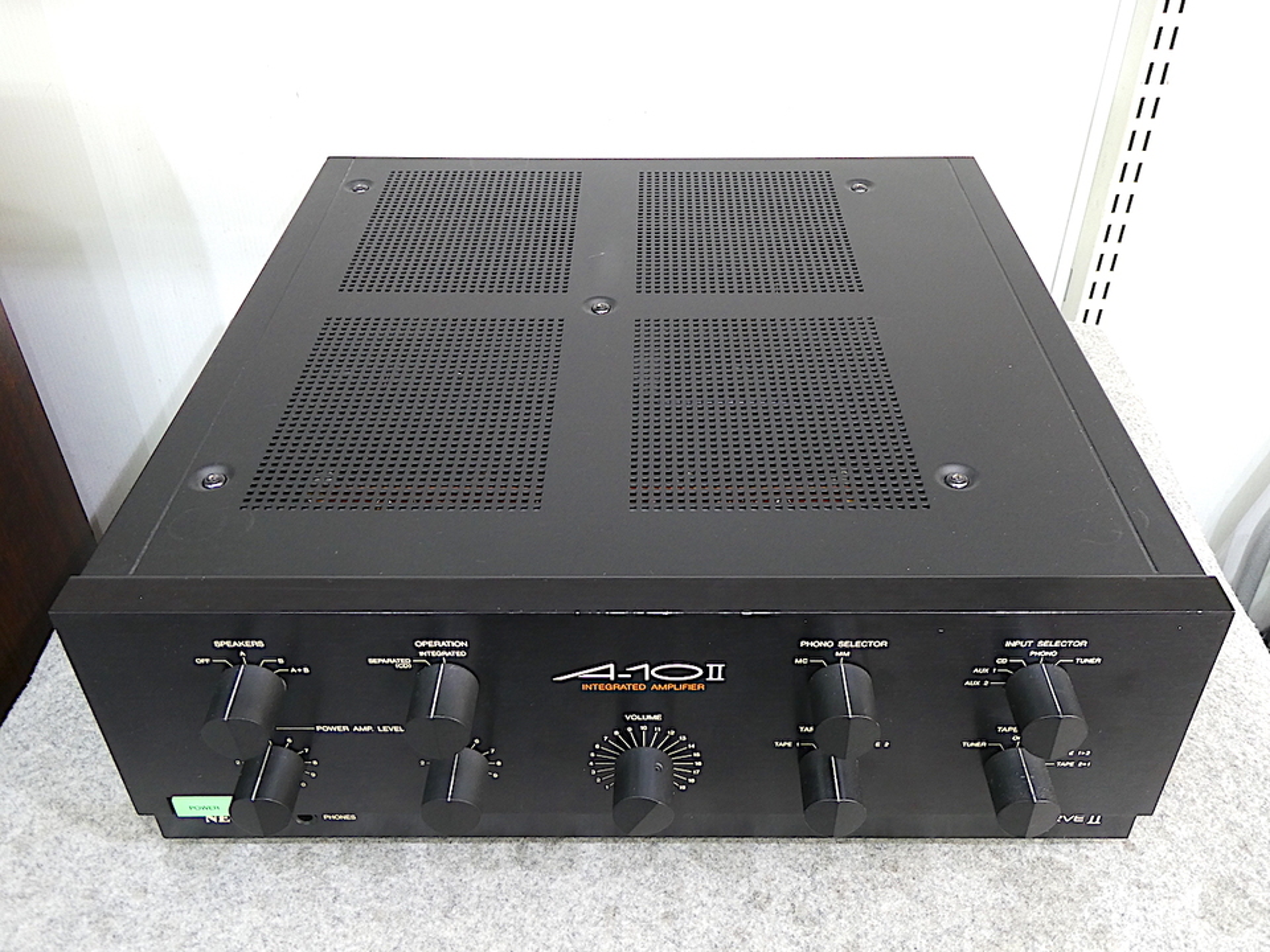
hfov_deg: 58.4
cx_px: 635
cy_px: 476
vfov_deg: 45.4
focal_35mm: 31
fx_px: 1137
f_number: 3.5
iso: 200
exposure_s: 1/10
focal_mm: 5.4
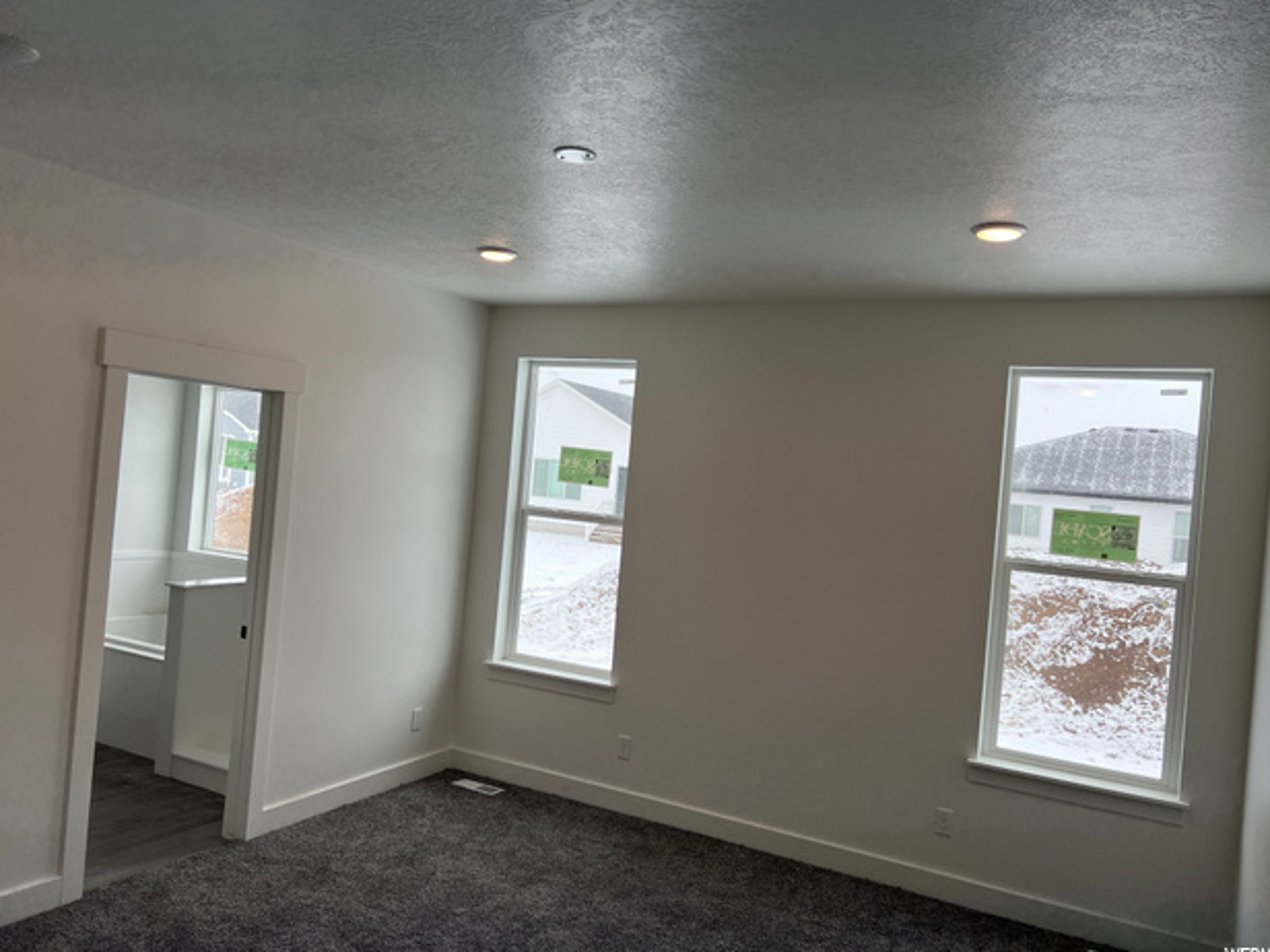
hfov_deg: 65.3
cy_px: 468
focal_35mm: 27
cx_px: 631
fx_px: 991
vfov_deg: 51.4
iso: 50
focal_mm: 5.7
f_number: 1.5
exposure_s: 1/797
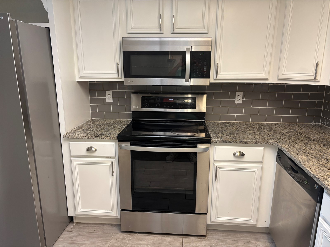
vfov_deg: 53.1
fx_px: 248
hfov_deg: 67.3
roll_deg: +0.1
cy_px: 124
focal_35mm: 26
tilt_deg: -14.5
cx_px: 165
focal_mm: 5.96
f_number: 1.6
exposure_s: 1/60
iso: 160
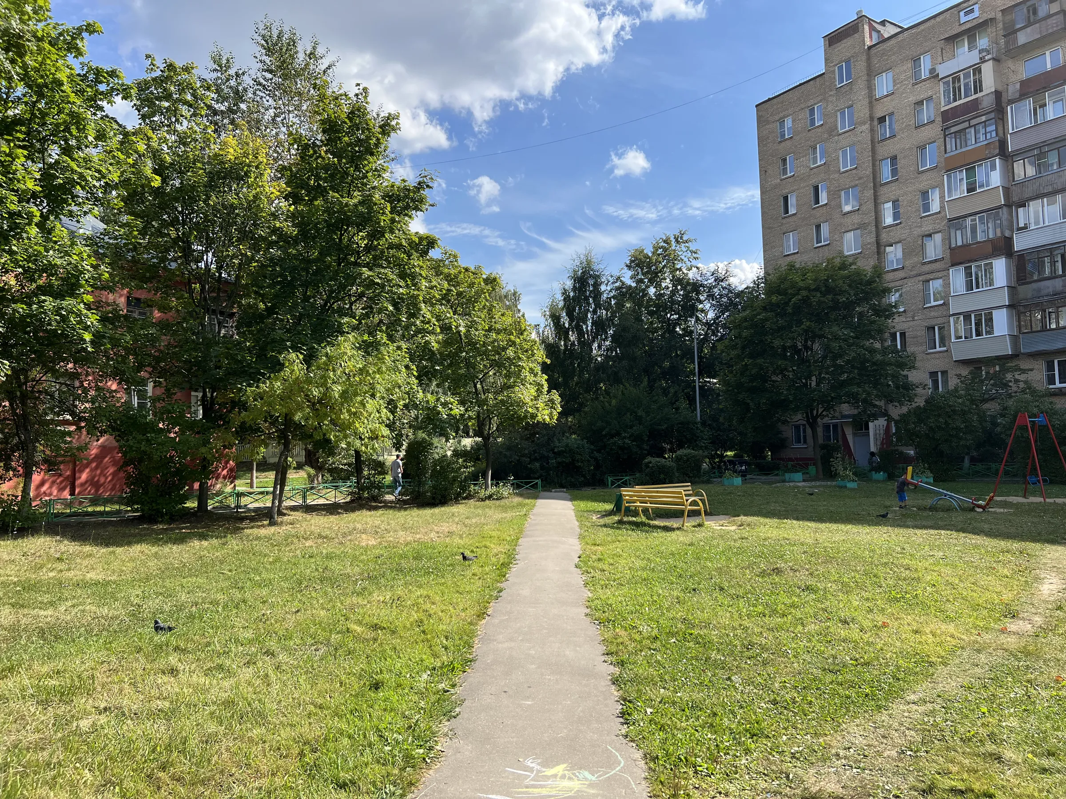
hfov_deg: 67.3
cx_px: 533
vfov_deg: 53.1
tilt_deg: +4.1
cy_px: 400
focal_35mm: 26
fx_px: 801
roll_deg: +1.5
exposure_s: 1/2841
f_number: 1.5
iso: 50
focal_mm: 5.7
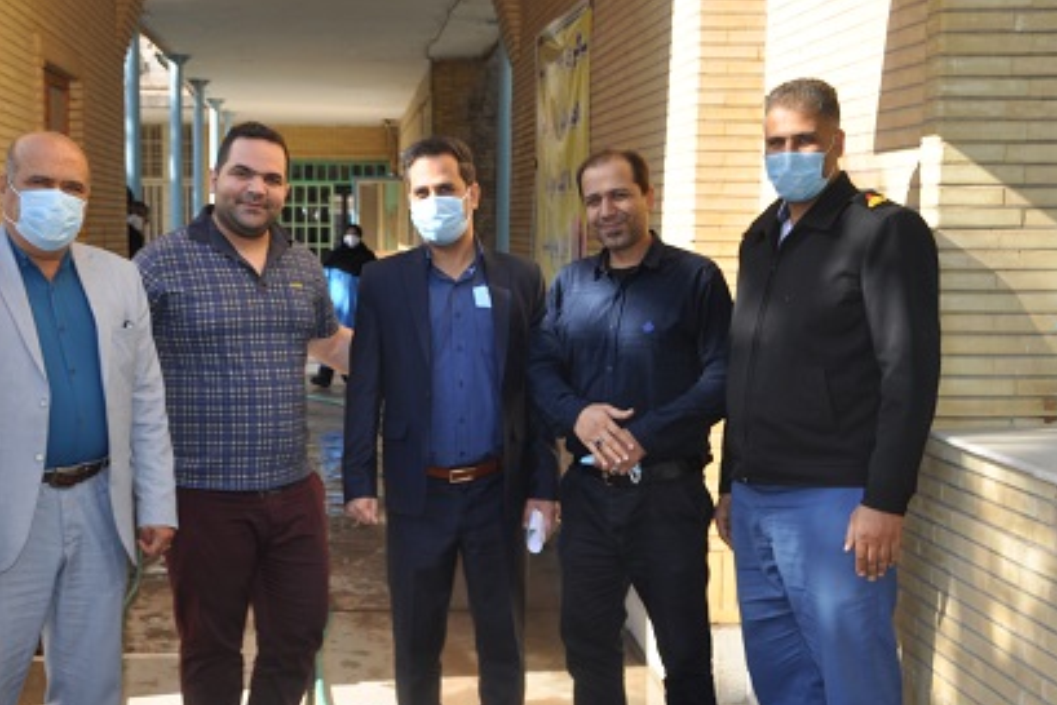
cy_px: 371
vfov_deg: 23.5
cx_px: 442
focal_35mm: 58
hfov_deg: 34.6
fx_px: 1692
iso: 200
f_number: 8
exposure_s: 1/200
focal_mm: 31
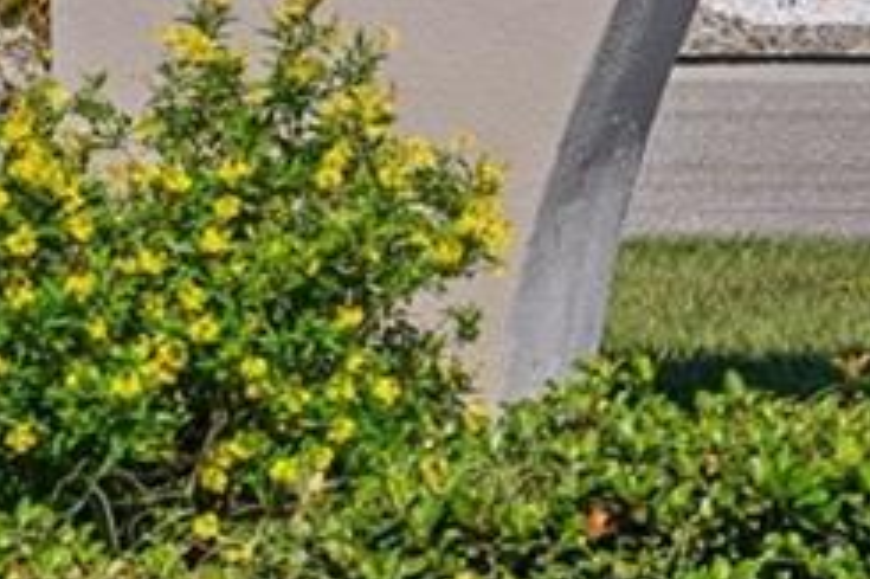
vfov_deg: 6.0
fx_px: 5530
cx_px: 2010
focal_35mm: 229
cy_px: -46
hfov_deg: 8.3
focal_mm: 35
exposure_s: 1/100
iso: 320
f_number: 8
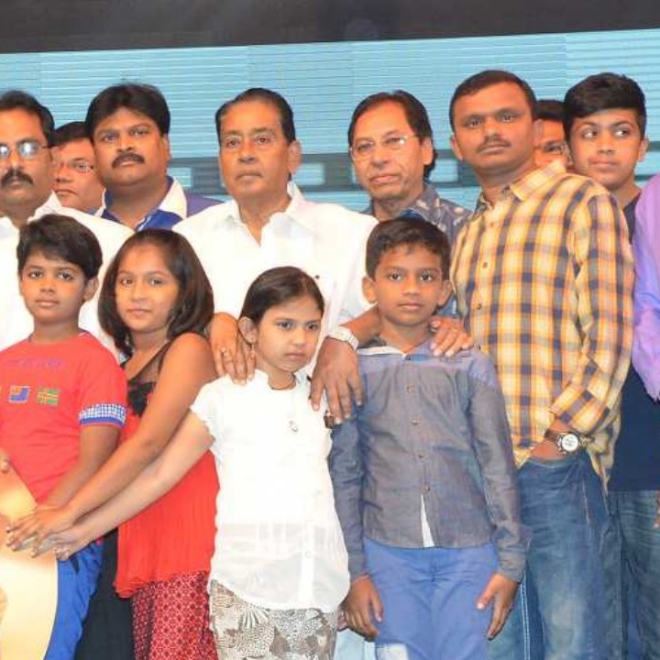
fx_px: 2589
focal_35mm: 120
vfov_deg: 14.5
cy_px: 438
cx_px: -139
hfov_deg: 14.1
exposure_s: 1/125
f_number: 7.1
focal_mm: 30
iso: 1600
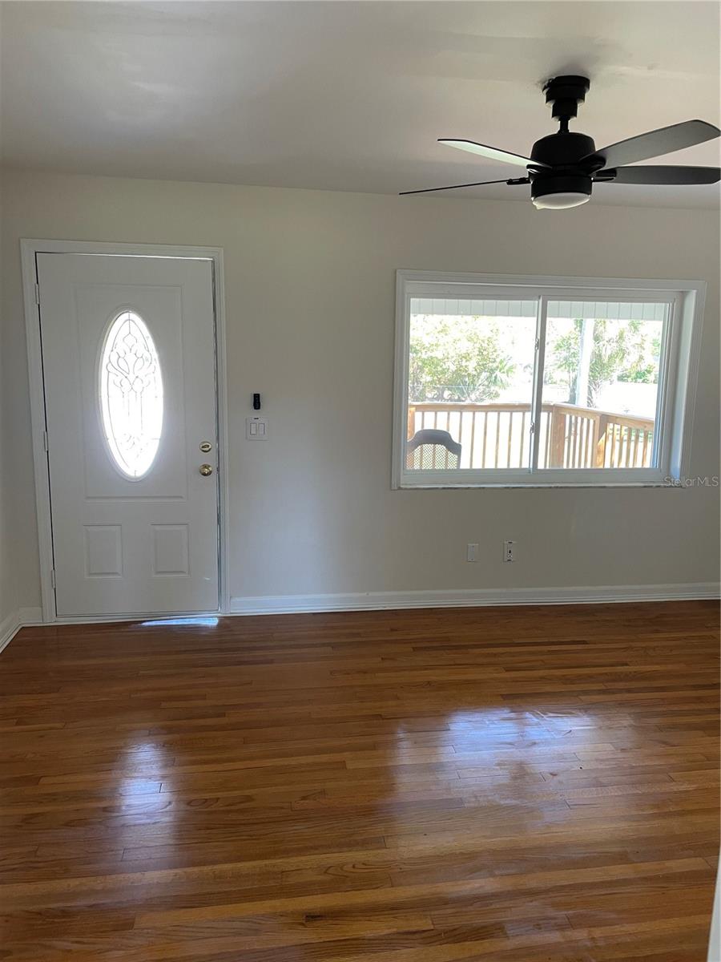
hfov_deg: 53.1
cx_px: 360
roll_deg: -0.6
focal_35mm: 26
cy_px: 481
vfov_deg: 67.3
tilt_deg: -9.1
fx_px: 722
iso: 125
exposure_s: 1/65
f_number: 1.6
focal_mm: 4.2
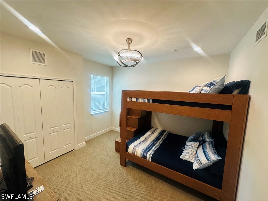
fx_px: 108
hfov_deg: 102.1
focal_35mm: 14
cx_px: 134
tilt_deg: -5.7
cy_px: 100
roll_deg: -1.6
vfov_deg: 85.7
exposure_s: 1/120
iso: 160
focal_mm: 2.22
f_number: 2.2
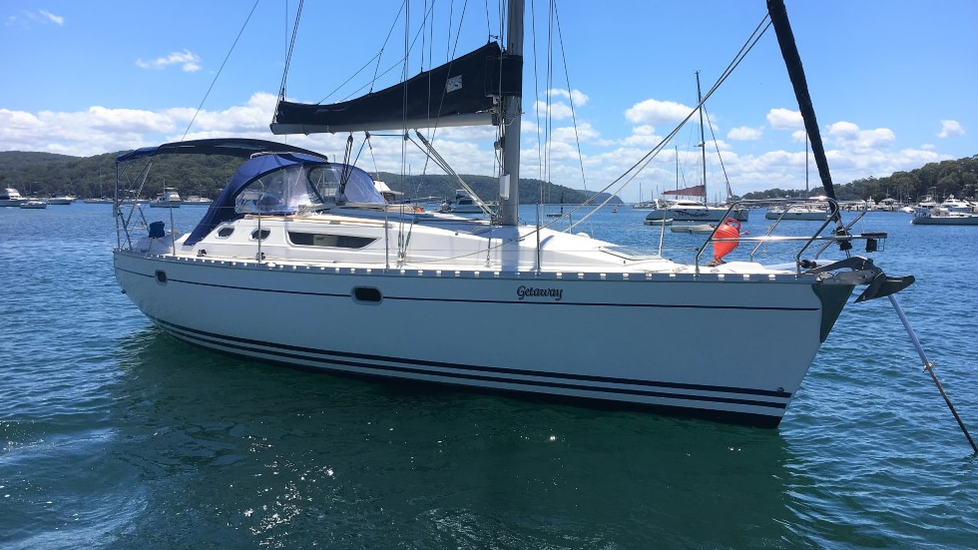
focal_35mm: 33
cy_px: 203
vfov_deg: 35.4
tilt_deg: -1.5
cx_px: 507
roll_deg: +0.2
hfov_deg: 59.5
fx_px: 856
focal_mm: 4.15
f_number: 2.2
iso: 25
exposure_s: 1/2198
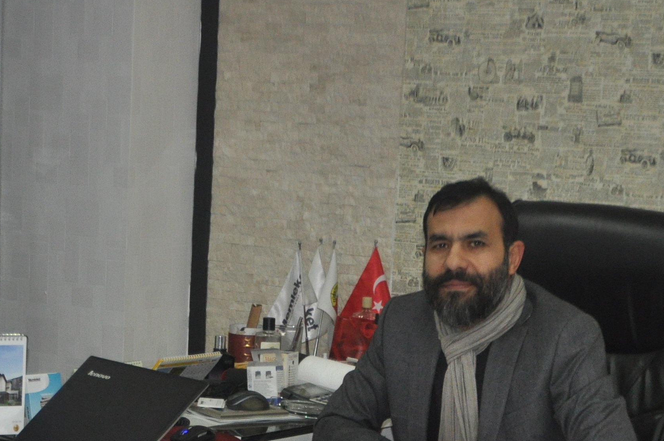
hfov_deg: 17.3
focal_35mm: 118
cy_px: 519
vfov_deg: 11.3
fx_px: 2179
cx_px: 185
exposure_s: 1/60
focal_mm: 31
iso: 800
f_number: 4
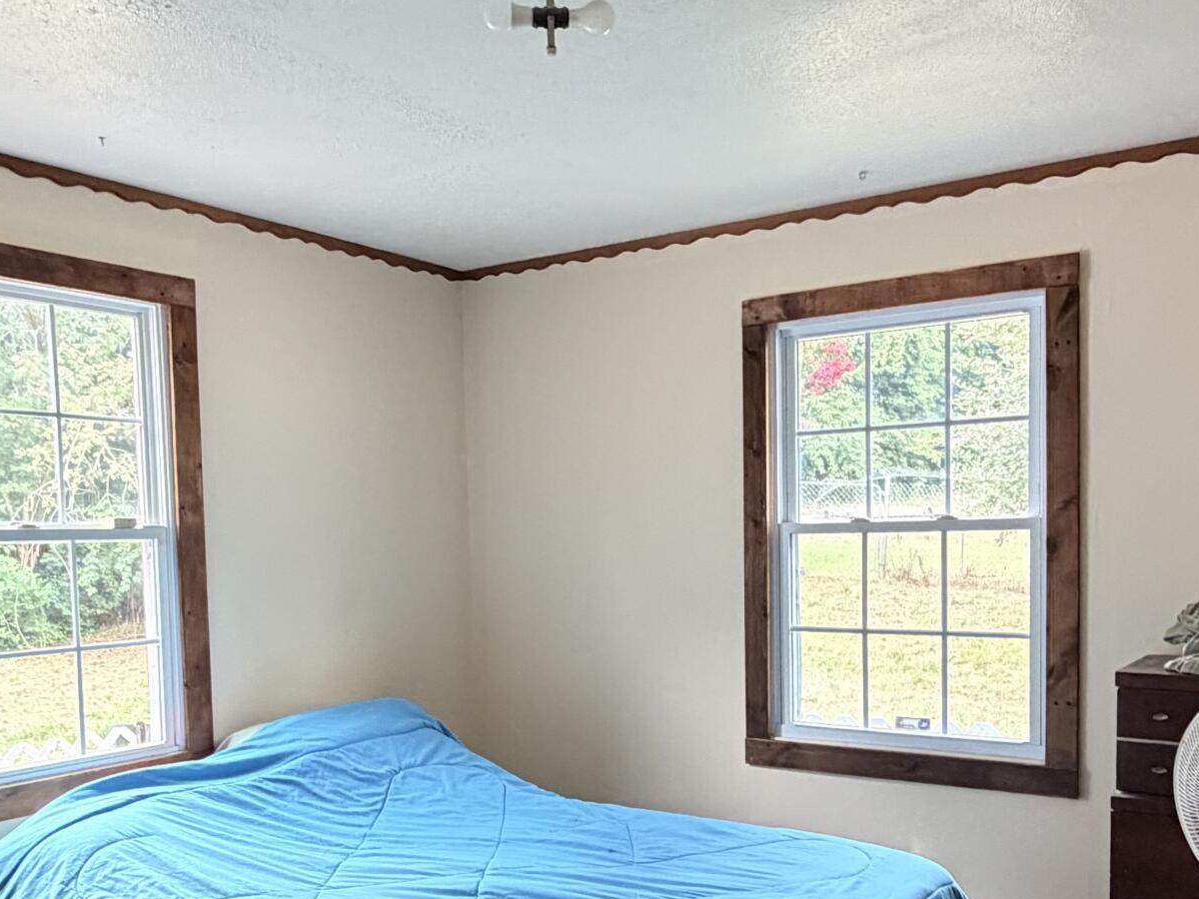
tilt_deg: -4.1
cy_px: 613
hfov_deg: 52.6
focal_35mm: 35
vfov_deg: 40.1
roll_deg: +0.9
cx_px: 599
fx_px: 1212
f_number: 2.2
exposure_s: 1/121
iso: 320
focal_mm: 2.22
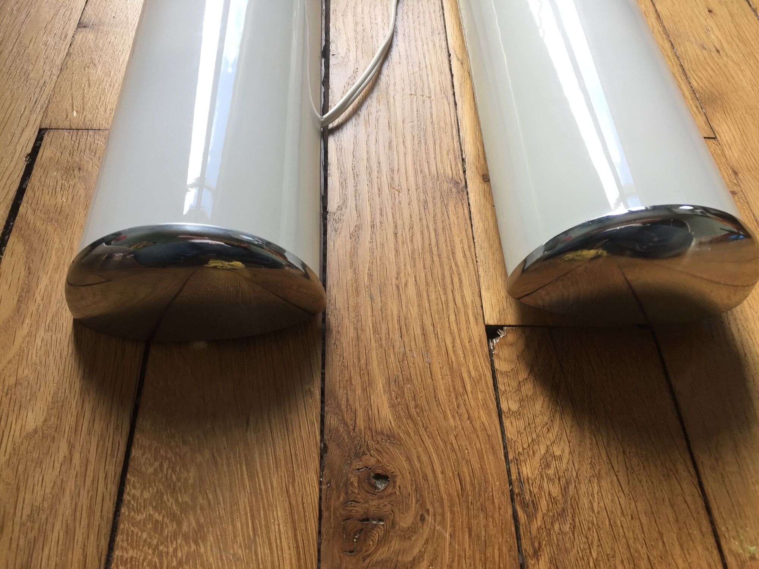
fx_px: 636
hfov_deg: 61.7
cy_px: 284
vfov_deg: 48.2
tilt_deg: -53.9
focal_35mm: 29
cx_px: 380
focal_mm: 4.15
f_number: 2.2
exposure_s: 1/50
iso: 32
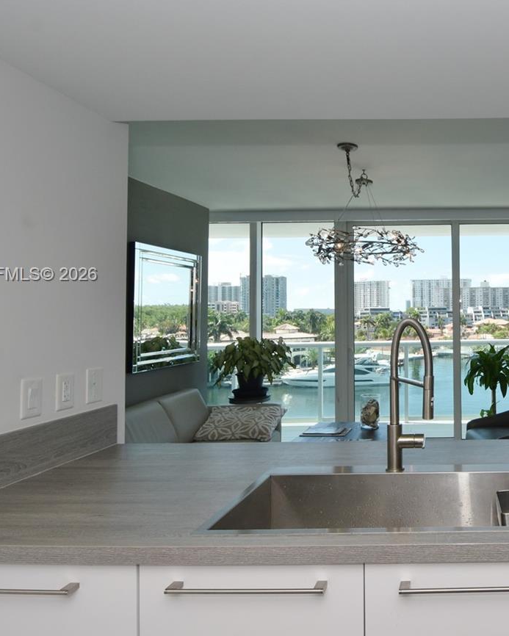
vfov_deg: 65.7
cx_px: 456
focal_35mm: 26
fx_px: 490
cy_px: 275
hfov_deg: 49.1
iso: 200
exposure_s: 1/200
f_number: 7.1
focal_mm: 10
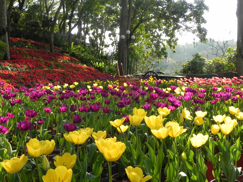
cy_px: 91
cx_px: 122
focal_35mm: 41
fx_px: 288
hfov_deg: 45.8
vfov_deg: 35.1
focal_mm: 7.3
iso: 160
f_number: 5.6
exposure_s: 1/198
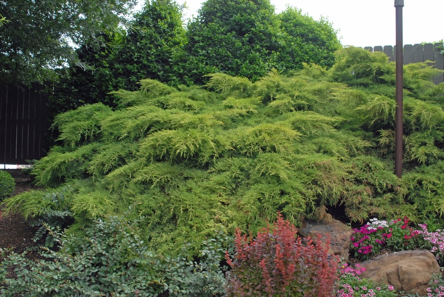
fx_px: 519
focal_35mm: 42
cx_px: 222
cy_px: 148
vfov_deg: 32.0
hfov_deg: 46.4
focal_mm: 28
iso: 400
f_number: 7.1
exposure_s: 1/180
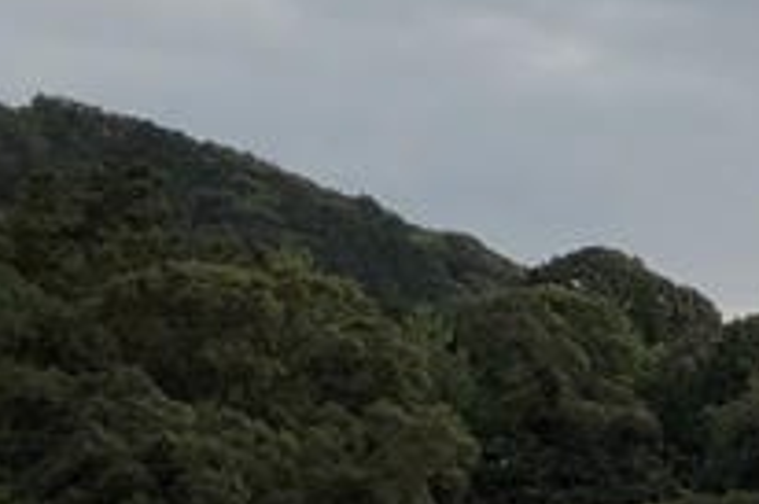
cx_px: 1547
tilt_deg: +1.0
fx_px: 3708
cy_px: 379
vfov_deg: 7.8
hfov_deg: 10.6
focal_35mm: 176
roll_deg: -0.8
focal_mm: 3.99
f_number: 1.8
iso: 20
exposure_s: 1/40
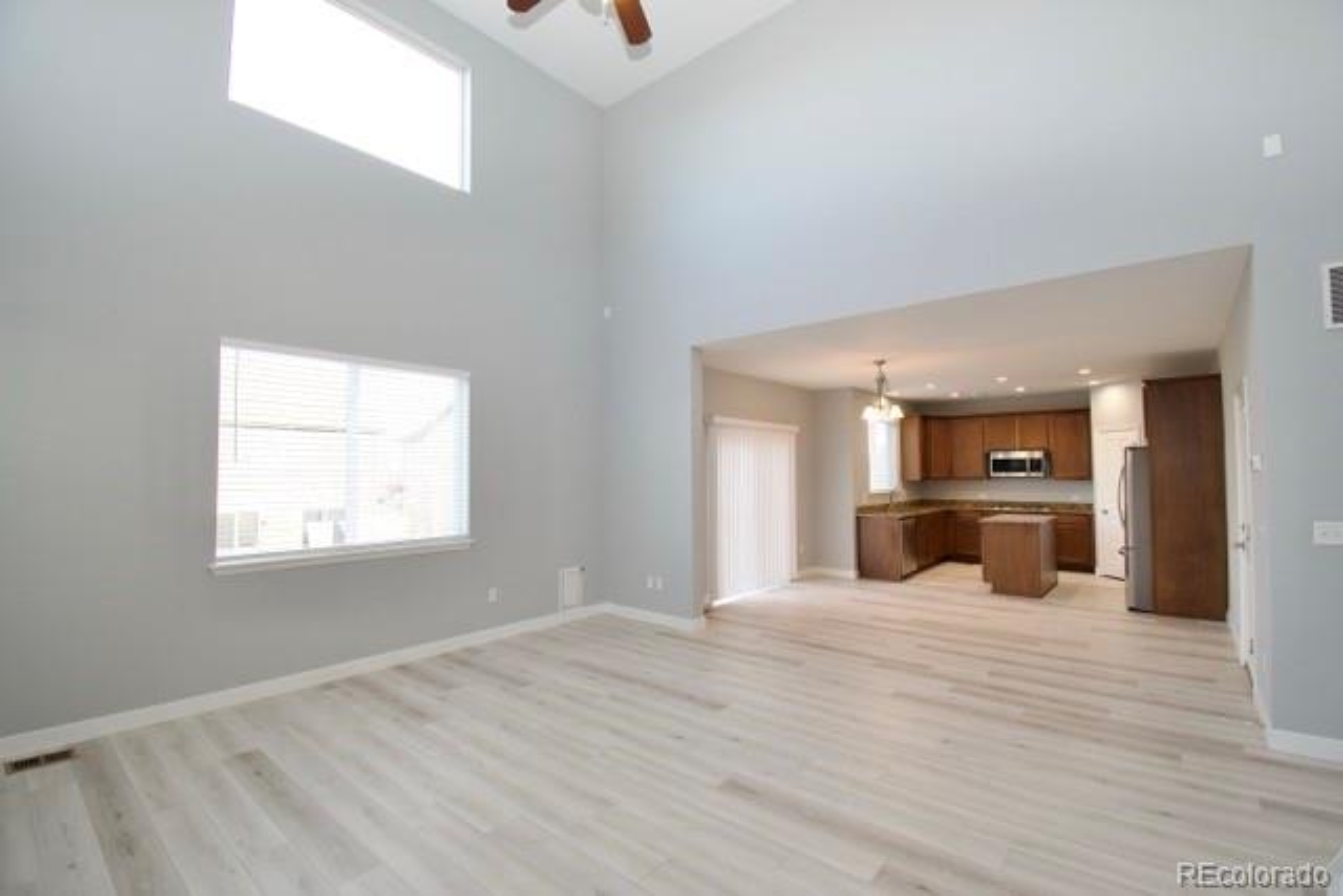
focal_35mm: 15
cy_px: 448
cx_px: 672
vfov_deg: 77.4
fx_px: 560
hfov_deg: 100.4
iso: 100
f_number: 7.1
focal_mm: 10
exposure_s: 1/10
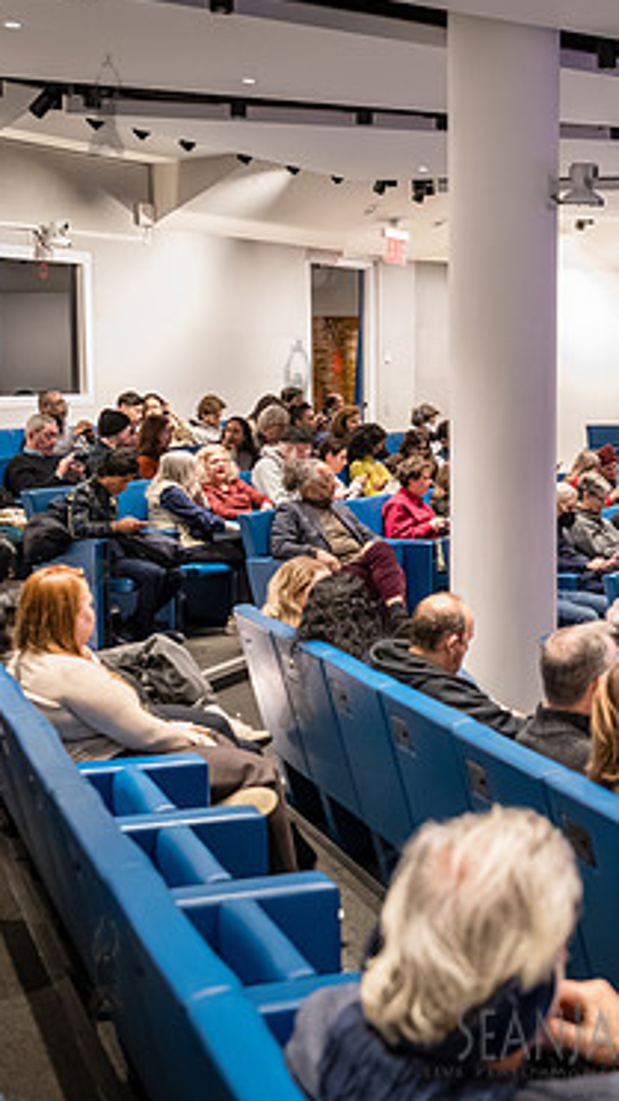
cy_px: 533
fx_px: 1694
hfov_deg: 19.8
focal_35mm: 58
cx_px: 675
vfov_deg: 36.0
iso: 8000
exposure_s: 1/320
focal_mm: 35
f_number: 3.5
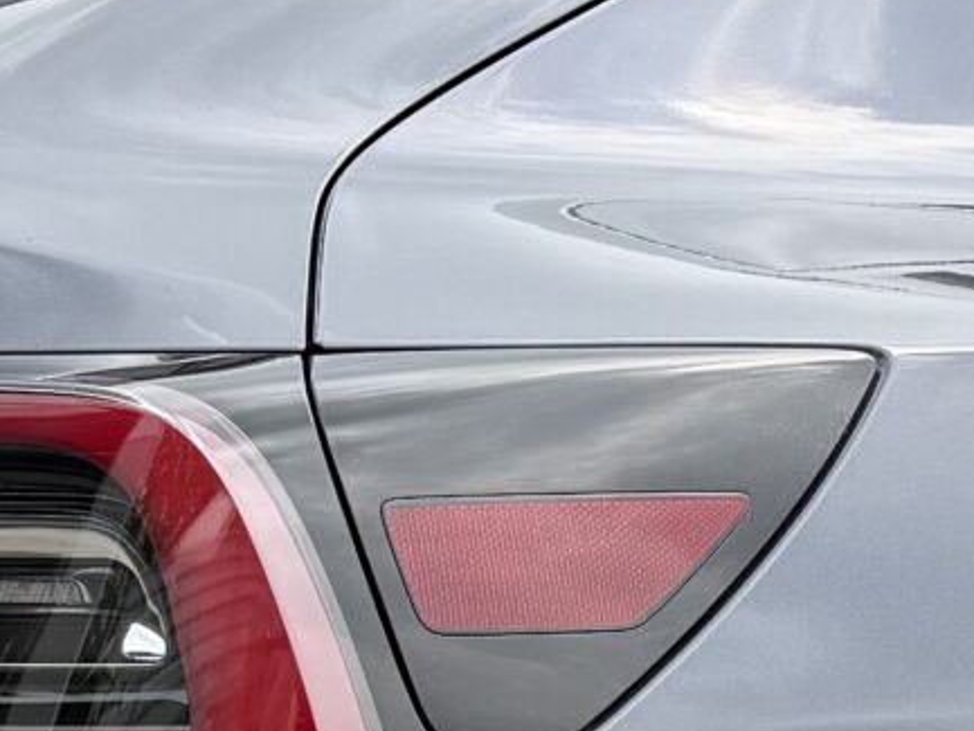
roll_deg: -1.1
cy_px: 765
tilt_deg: -7.8
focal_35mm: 142
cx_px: 720
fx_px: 3997
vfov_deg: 10.3
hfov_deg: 13.8
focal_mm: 6.76
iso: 80
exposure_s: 1/1385
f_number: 1.78
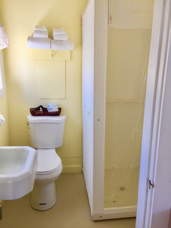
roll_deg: +0.1
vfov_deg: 61.7
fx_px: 191
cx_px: 86
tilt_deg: -12.0
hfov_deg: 48.2
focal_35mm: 29
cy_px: 114
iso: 32
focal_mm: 4.15
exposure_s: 1/60
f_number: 2.2
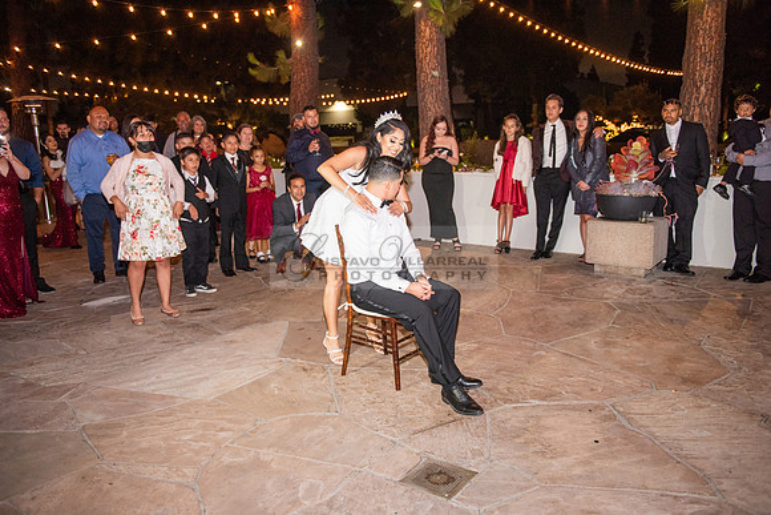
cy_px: 258
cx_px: 386
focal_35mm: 29
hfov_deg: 63.6
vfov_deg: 45.0
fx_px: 621
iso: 1250
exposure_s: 1/125
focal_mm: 29
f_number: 2.8
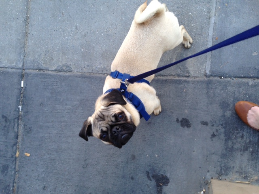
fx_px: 247
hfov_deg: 55.4
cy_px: 97
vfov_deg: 42.9
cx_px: 130
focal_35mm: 33
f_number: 2.4
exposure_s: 1/60
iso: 64
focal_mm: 4.12
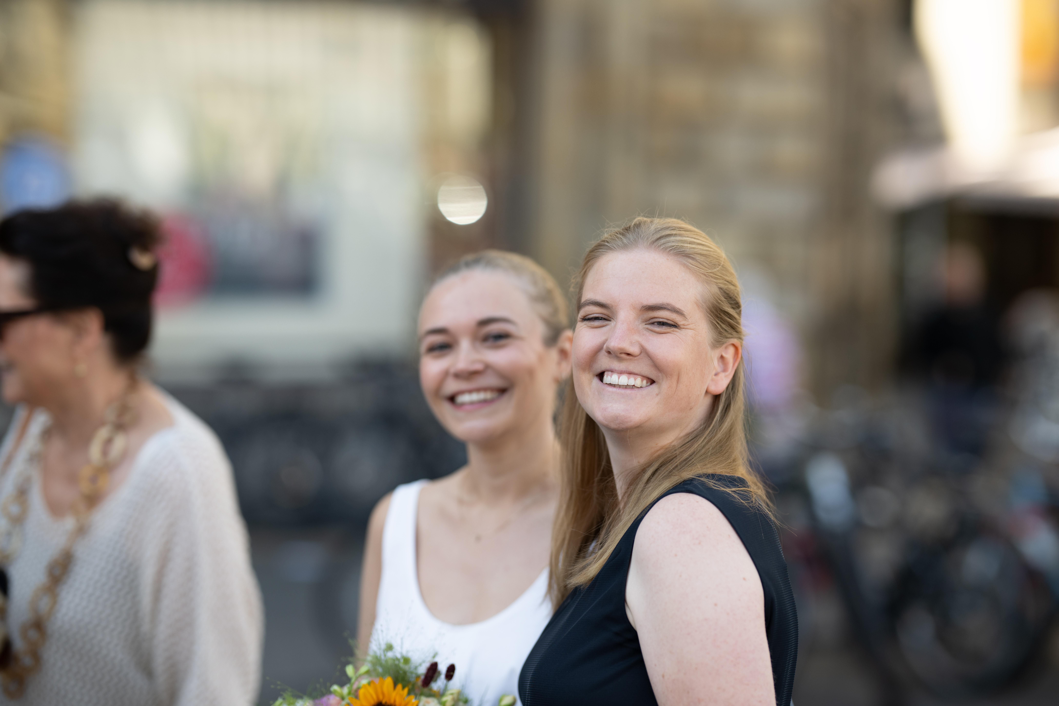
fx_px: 2500
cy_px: 353
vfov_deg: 16.1
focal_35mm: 85
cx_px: 530
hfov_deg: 23.9
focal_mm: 85
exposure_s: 1/1250
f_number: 1.8
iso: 160
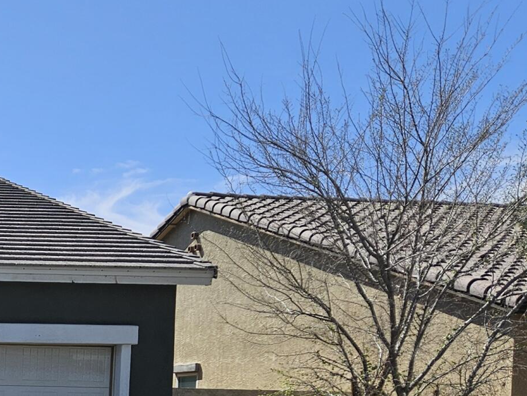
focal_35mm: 75
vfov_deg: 18.7
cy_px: 466
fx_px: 1142
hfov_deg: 21.7
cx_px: -266
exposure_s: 1/2259
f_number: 1.8
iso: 25
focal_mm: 5.4
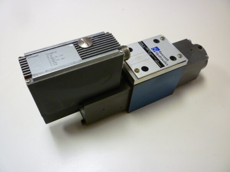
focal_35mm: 29
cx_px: 115
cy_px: 86
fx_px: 193
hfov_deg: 61.7
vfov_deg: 48.2
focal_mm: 5.2
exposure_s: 1/20
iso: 400
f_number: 3.3
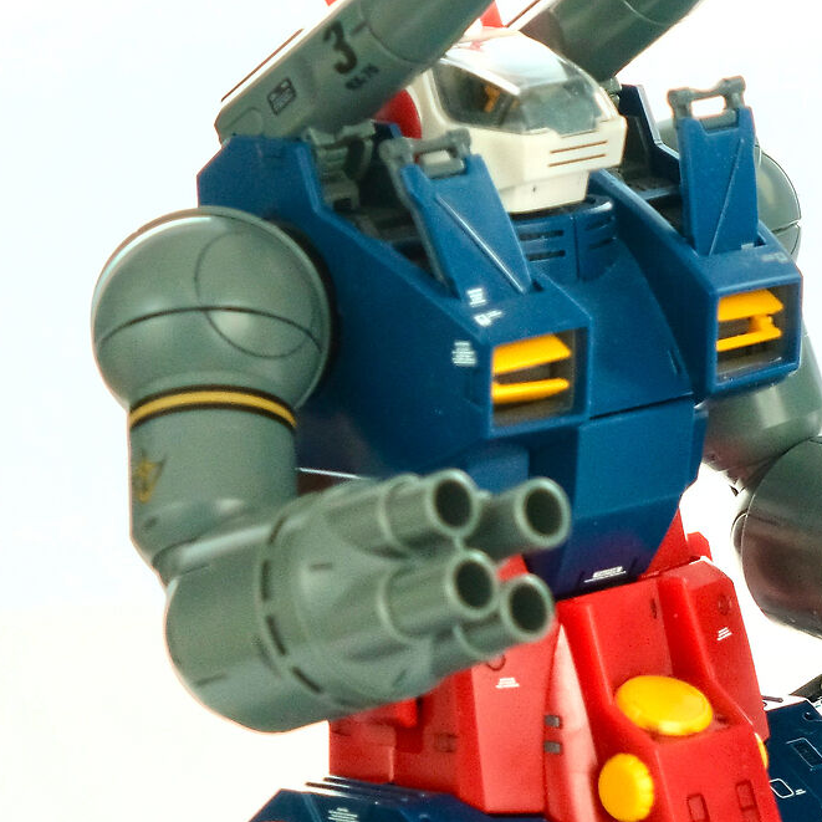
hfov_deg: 6.7
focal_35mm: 256
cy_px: 476
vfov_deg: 6.8
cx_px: 1306
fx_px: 6878
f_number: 5.6
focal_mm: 55
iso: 800
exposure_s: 1/250
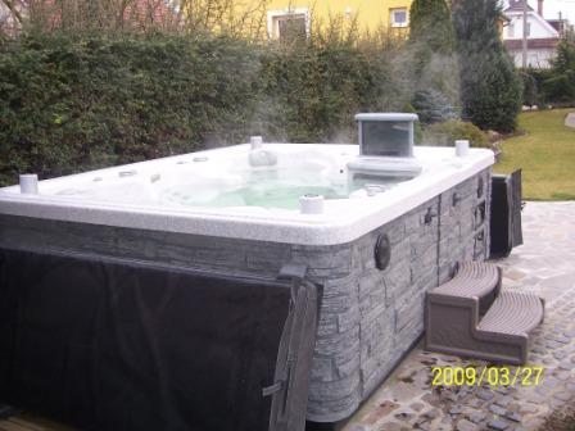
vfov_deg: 39.7
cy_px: 216
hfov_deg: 51.4
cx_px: 288
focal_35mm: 36
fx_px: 598
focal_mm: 6
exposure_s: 1/60
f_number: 3
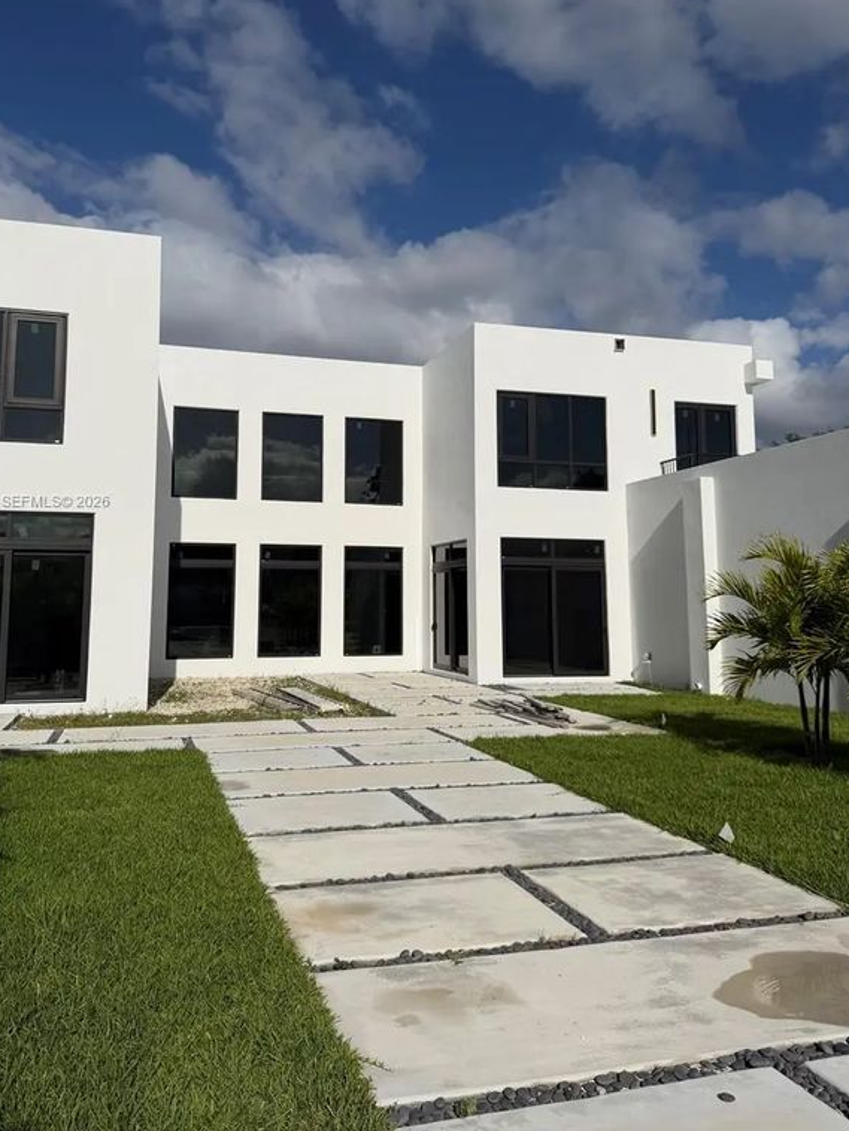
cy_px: 502
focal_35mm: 27
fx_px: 882
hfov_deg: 51.3
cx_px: 389
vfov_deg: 65.1
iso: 100
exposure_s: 1/22727
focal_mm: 6.76
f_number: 1.78
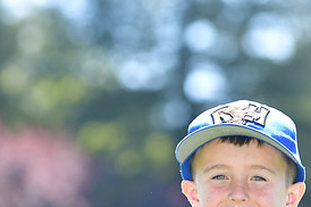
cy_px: 249
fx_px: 4254
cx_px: 182
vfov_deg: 2.8
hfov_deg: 4.2
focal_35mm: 493
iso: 400
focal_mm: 155
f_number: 4.5
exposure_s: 1/800
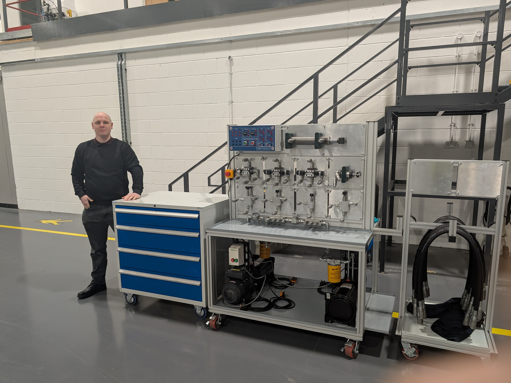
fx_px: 369
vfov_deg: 54.9
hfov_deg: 69.4
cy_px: 199
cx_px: 263
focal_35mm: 25
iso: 302
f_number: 1.68
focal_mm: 6.9
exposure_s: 1/58.4
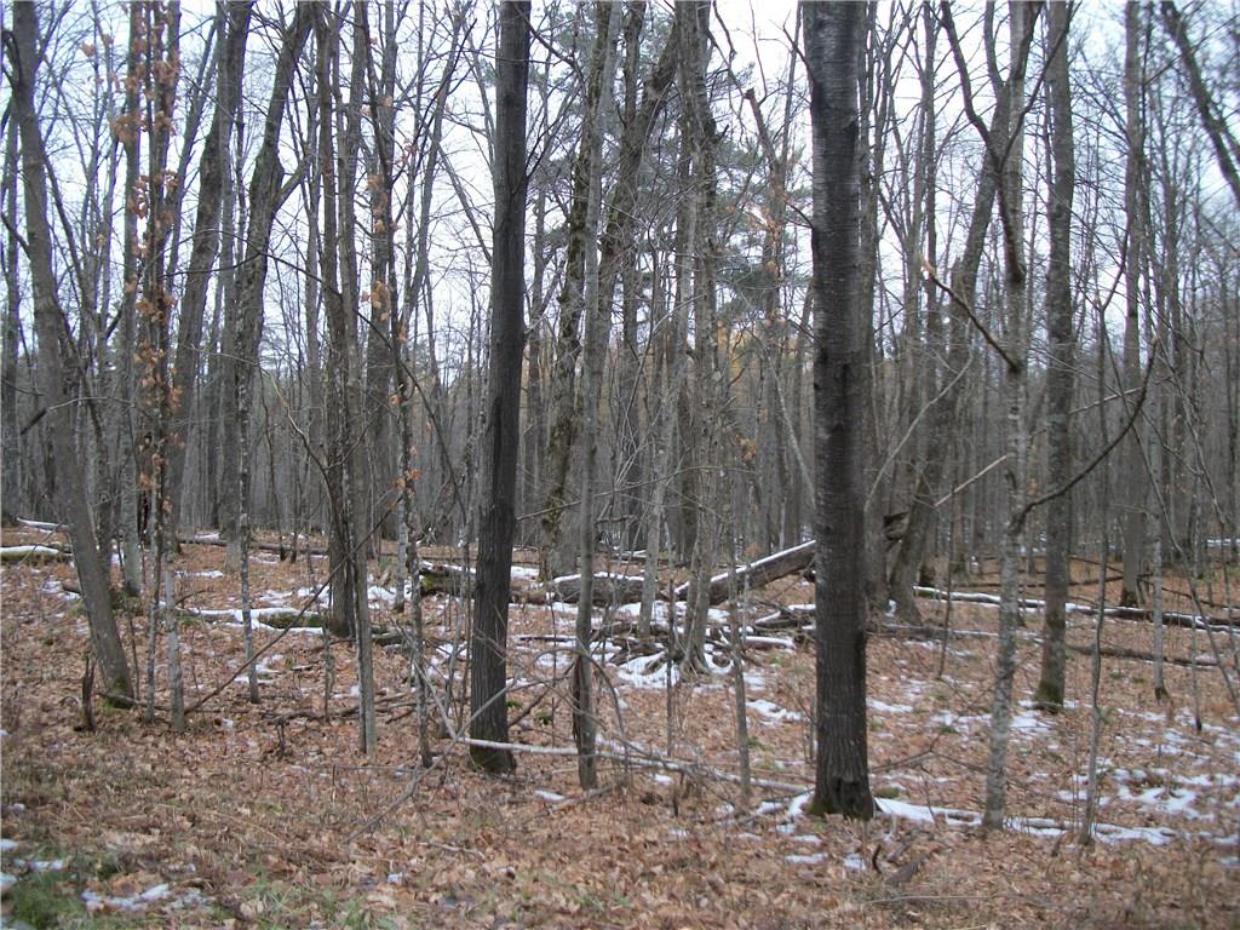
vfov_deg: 44.2
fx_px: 1146
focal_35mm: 32
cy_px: 465
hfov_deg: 56.8
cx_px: 620
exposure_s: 1/125
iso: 80
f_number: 2.9
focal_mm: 5.7
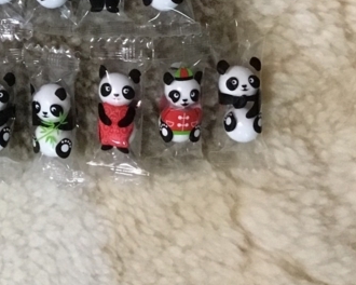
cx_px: -45
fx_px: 990
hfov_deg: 19.4
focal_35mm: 94
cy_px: -103
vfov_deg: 15.4
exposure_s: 1/30
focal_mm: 3.3
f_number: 2.4
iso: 200
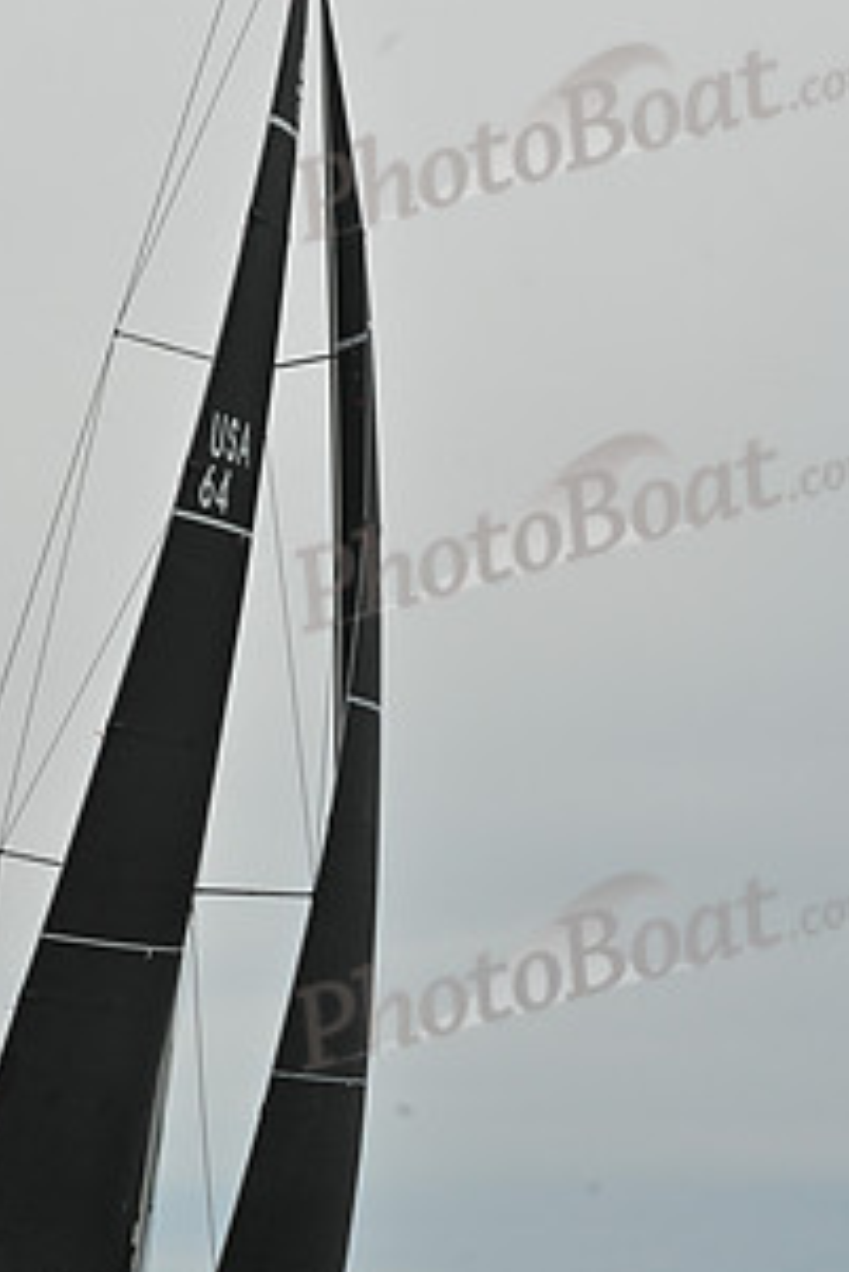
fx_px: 4770
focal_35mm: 135
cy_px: 803
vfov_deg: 15.2
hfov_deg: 10.1
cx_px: 78
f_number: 11
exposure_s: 1/1000
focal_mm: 70
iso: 320
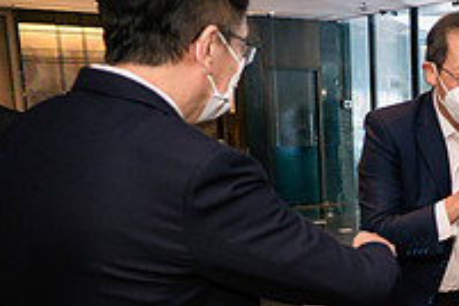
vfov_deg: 22.3
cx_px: 537
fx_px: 765
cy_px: 255
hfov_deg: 29.3
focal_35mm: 60
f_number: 1.7
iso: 500
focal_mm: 10
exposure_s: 1/125
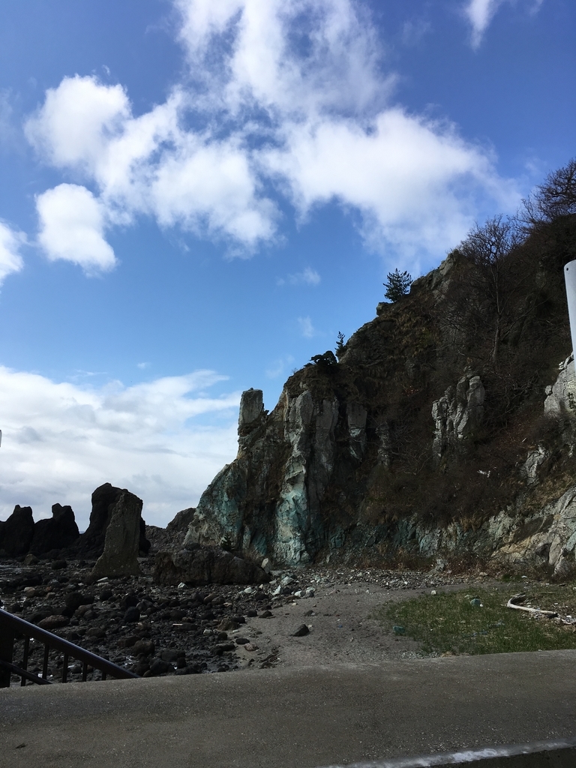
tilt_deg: +11.7
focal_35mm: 29
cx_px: 288
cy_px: 384
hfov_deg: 48.2
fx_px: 643
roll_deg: -0.1
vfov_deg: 61.7
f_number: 2.2
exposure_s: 1/2198
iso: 25
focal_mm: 4.15
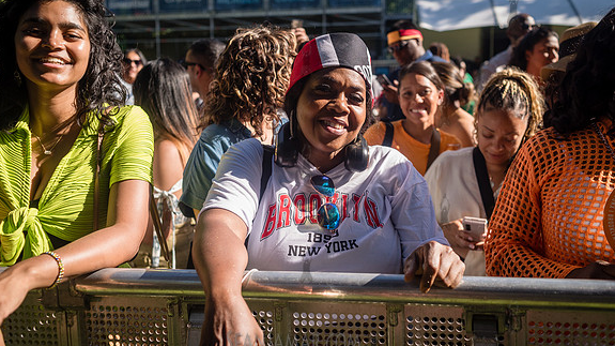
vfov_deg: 31.9
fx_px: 603
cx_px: 306
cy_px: 160
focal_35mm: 37
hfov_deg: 54.0
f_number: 3.5
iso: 400
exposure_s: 1/3200
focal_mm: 35
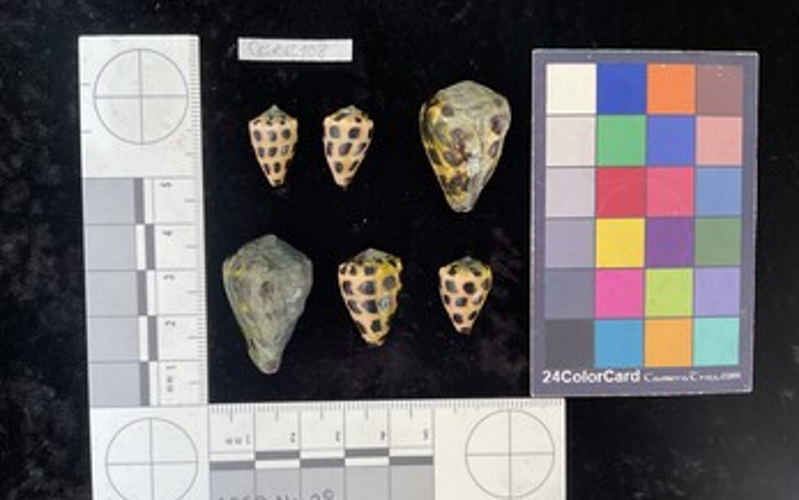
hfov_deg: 61.2
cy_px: 291
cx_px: 401
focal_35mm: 31
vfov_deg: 40.5
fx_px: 675
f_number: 1.8
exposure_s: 1/120
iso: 50
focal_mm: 3
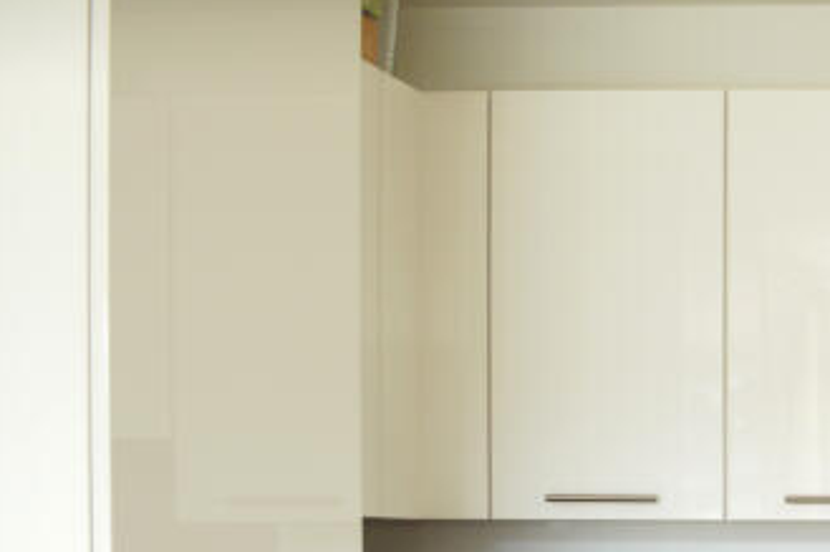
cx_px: 1282
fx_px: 1936
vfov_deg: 15.6
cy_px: 667
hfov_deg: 20.4
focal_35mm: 84
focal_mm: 18
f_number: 4.5
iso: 400
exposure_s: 1/500
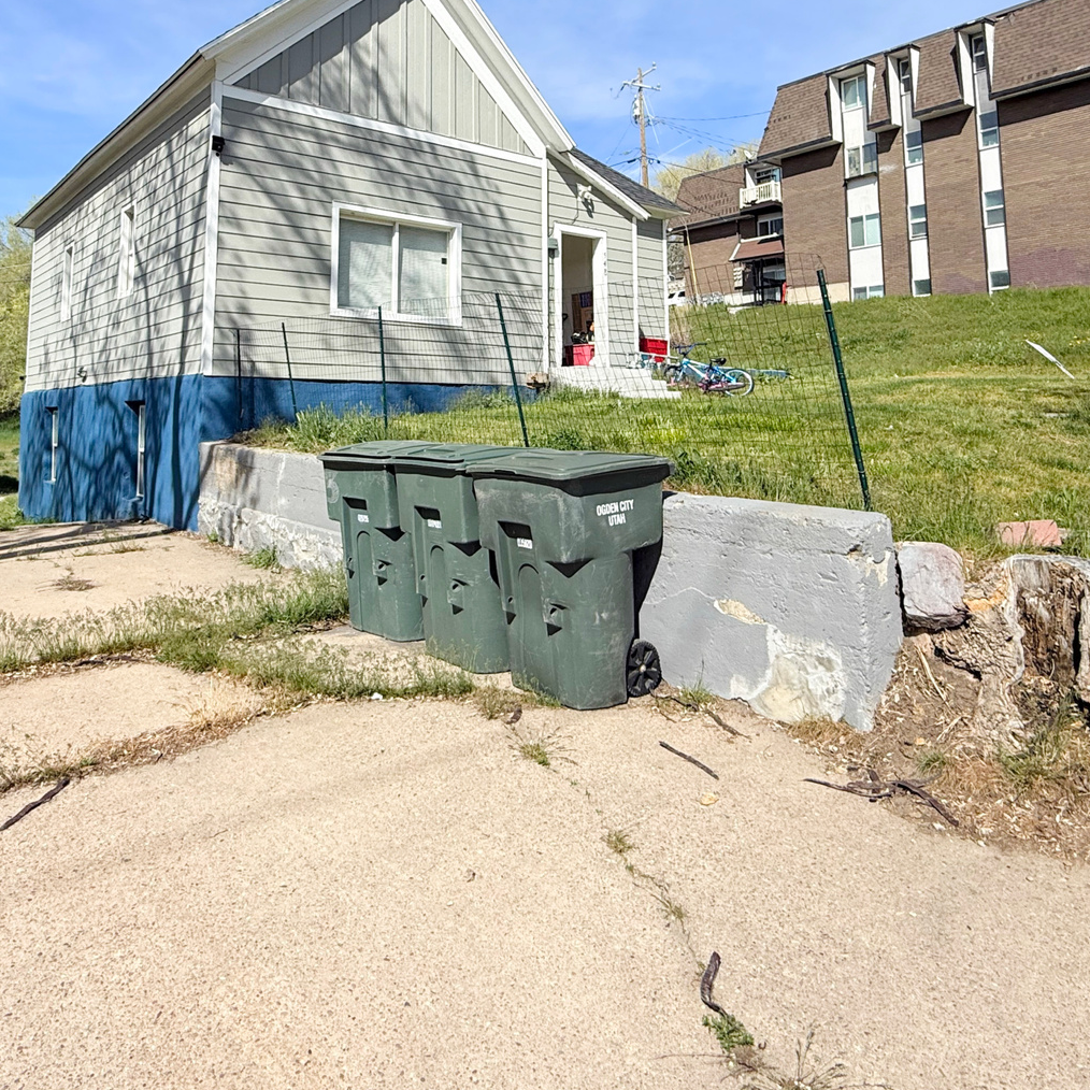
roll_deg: -0.3
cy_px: 319
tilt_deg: +6.8
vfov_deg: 60.6
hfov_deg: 62.5
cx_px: 454
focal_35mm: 25
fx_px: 891
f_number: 2.2
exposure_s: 1/2237
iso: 50
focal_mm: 2.22
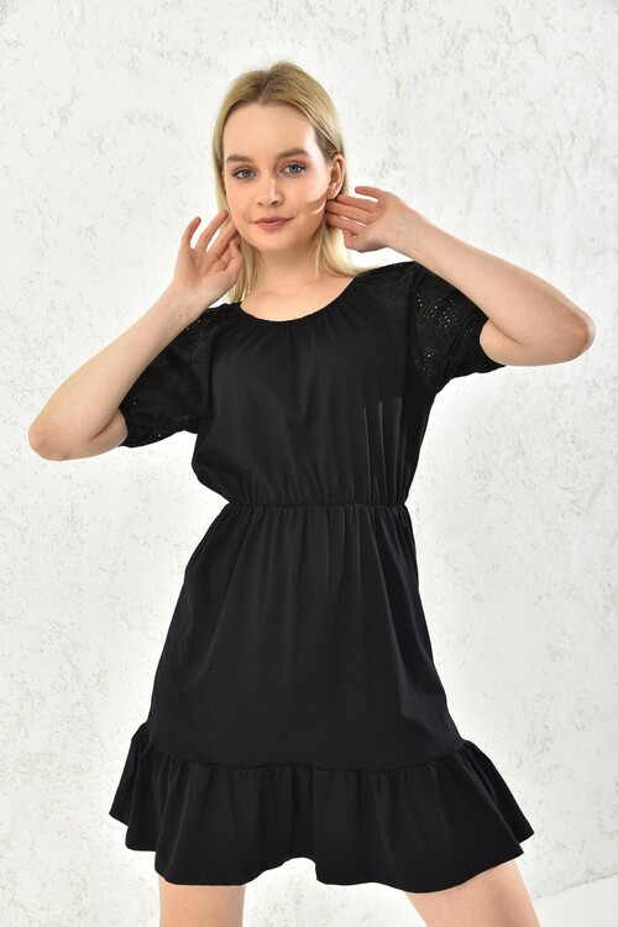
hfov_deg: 37.9
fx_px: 901
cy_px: 464
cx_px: 309
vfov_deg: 54.4
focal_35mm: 35
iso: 100
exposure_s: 1/160
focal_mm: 35
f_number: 7.1
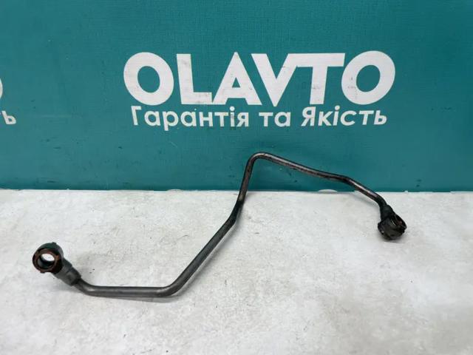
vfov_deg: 53.1
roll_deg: +2.6
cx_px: 236
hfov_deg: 67.3
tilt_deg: -29.8
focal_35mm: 26
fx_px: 355
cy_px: 178
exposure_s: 1/100
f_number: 1.6
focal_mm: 4.2
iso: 80
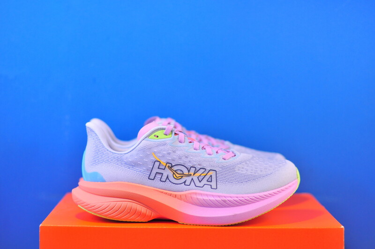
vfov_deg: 18.1
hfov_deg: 27.0
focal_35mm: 75
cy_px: 124
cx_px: 188
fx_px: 780
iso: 250
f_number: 2
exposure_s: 1/320
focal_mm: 50
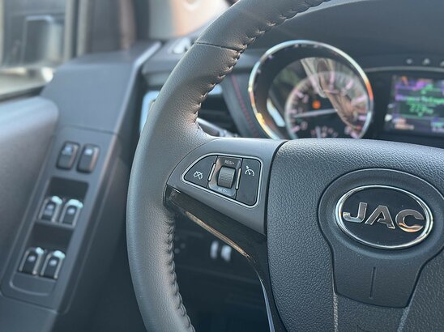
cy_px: 166
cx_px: 222
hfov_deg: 39.7
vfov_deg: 30.2
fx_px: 615
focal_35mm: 48
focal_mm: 6.76
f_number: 1.78
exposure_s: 1/60
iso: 250
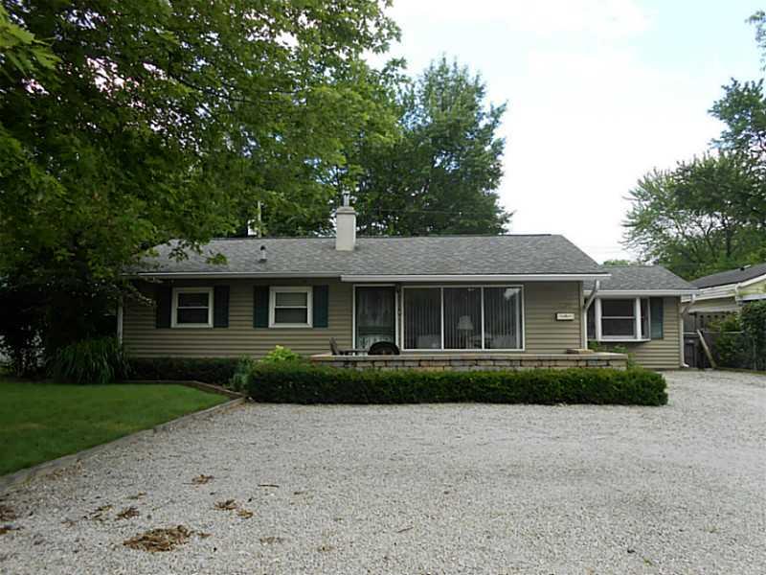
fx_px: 575
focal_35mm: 26
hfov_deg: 67.3
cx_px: 383
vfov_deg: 53.1
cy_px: 288
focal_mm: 4.6
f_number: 3.5
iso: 80
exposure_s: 1/200
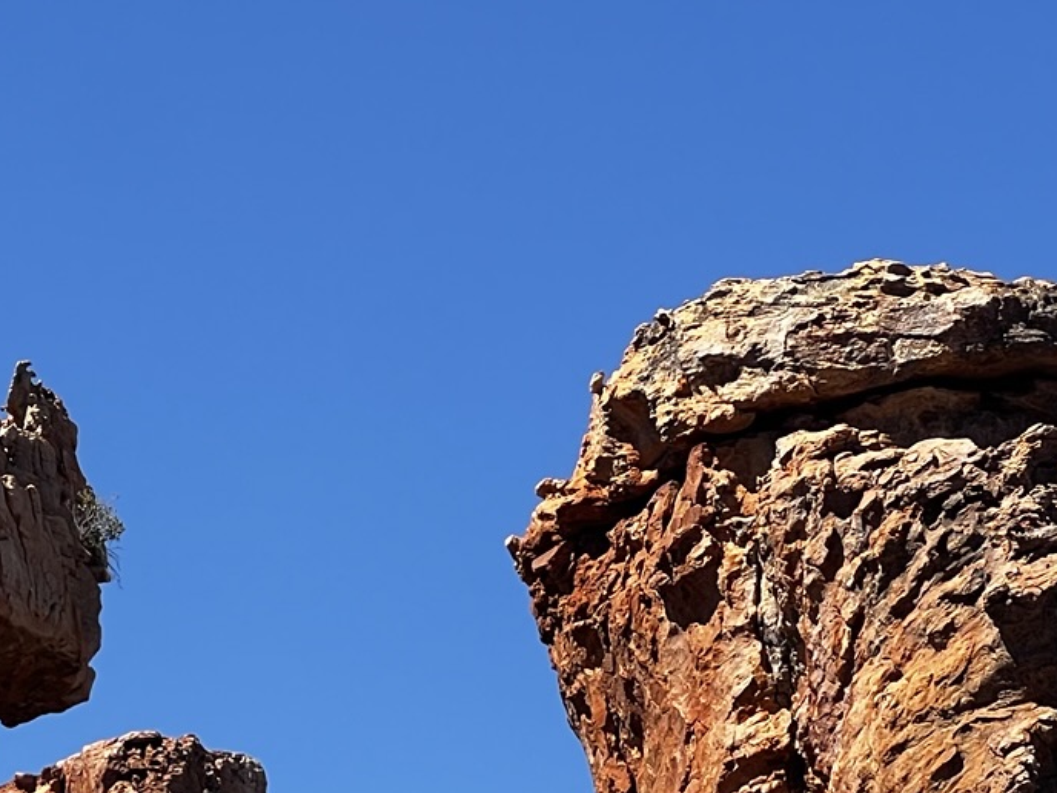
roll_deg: -1.1
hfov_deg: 8.8
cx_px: 68
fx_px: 6840
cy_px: 513
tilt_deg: +13.8
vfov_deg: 6.6
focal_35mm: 224
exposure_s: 1/673
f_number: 2.8
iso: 32
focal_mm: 9
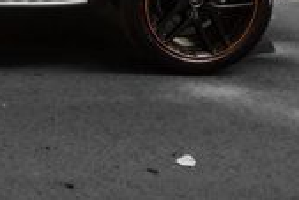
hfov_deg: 20.8
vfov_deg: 13.8
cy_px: -127
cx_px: -65
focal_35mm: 91
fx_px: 756
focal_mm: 24
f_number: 4
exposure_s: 1/320
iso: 800
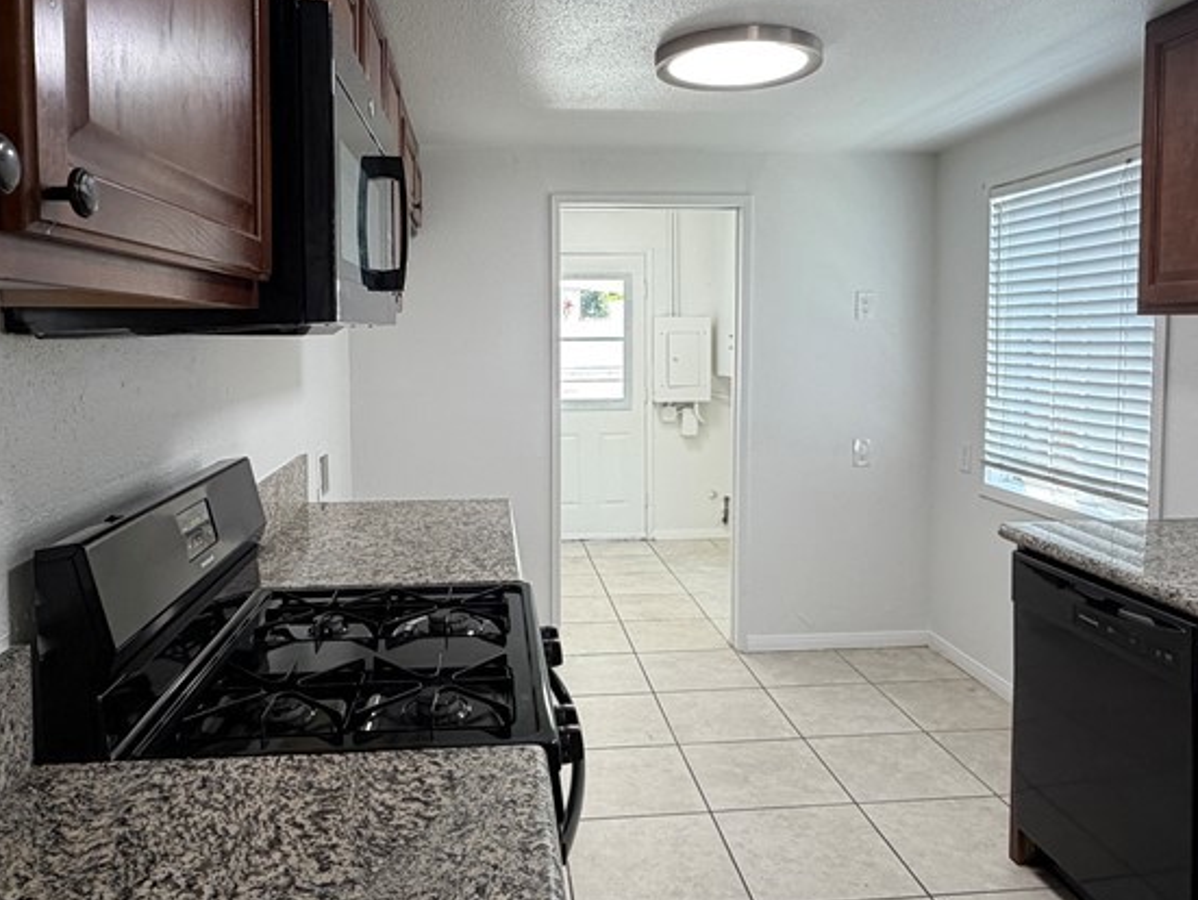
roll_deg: +0.6
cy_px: 387
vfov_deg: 52.9
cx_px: 572
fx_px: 900
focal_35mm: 26
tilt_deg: -3.1
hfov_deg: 67.2
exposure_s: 1/120
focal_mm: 2.22
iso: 160
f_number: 2.2
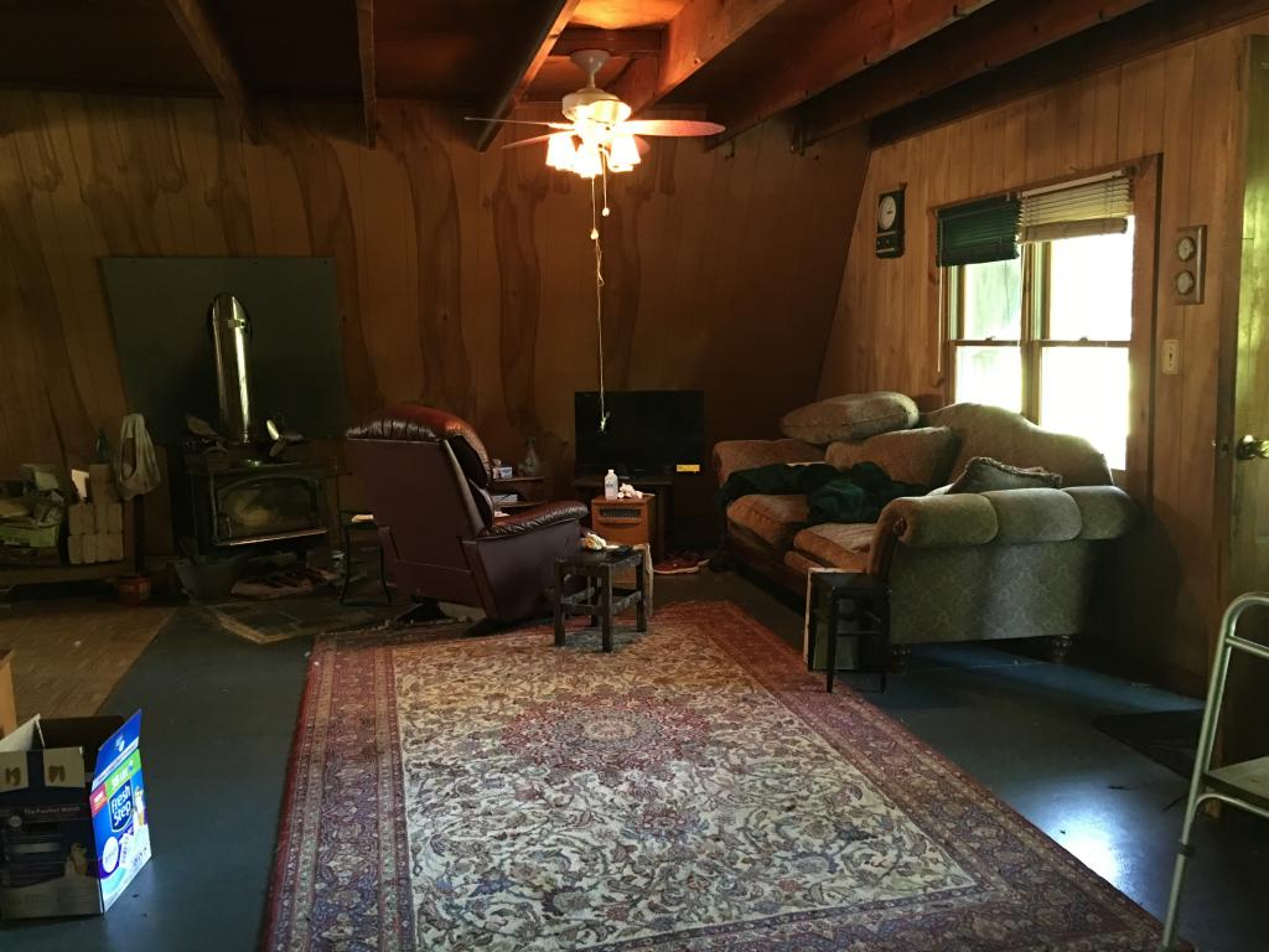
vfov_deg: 48.2
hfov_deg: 61.7
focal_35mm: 29
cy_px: 476
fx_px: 1063
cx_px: 634
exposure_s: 1/4
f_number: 2.2
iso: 80
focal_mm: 4.15
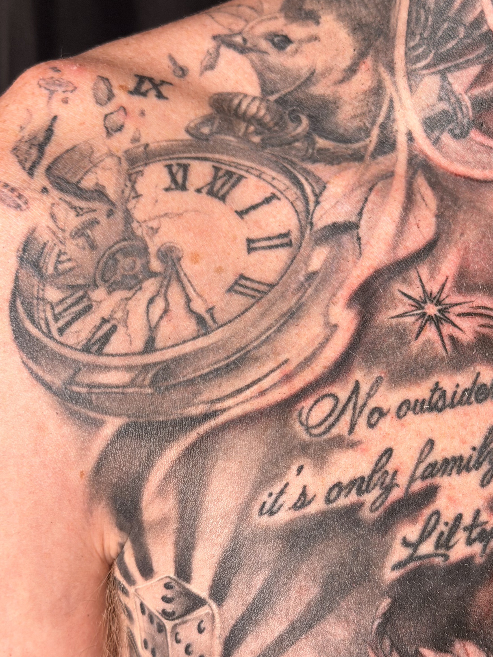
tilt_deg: -9.8
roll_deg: +0.5
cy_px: 353
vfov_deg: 29.4
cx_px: 325
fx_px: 1253
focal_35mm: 66
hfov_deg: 22.2
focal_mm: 6.76
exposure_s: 1/121
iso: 100
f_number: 1.78
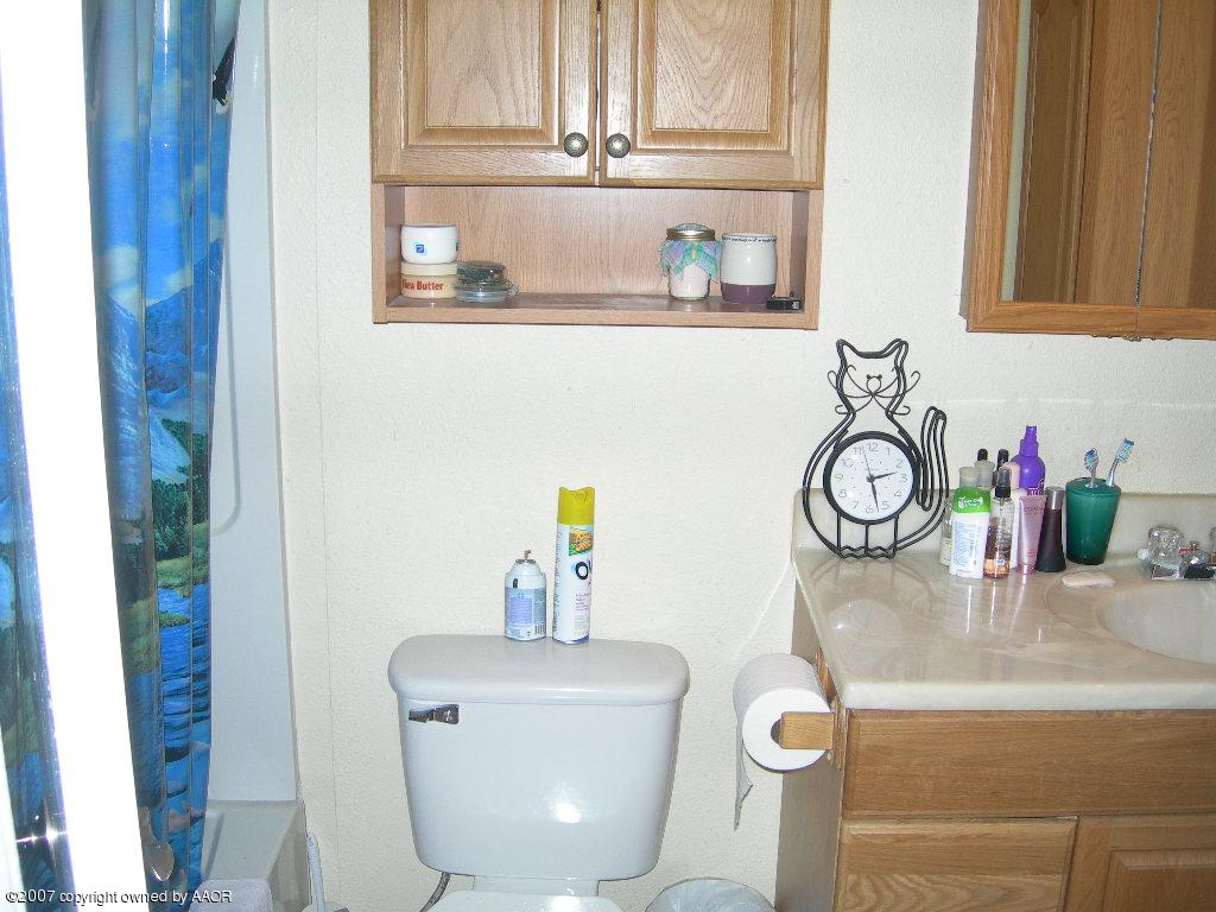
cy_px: 456
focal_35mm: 38
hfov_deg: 49.0
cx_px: 608
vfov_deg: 37.7
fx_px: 1335
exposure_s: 1/60.1
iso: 97
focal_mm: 7.8
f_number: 2.8
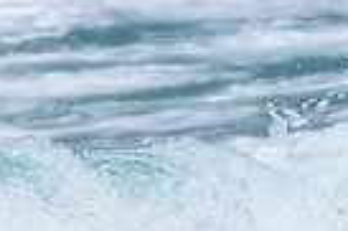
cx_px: -264
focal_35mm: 2881
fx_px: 27816
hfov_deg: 0.7
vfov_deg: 0.5
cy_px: 339
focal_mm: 600
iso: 2000
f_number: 11
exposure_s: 1/2000
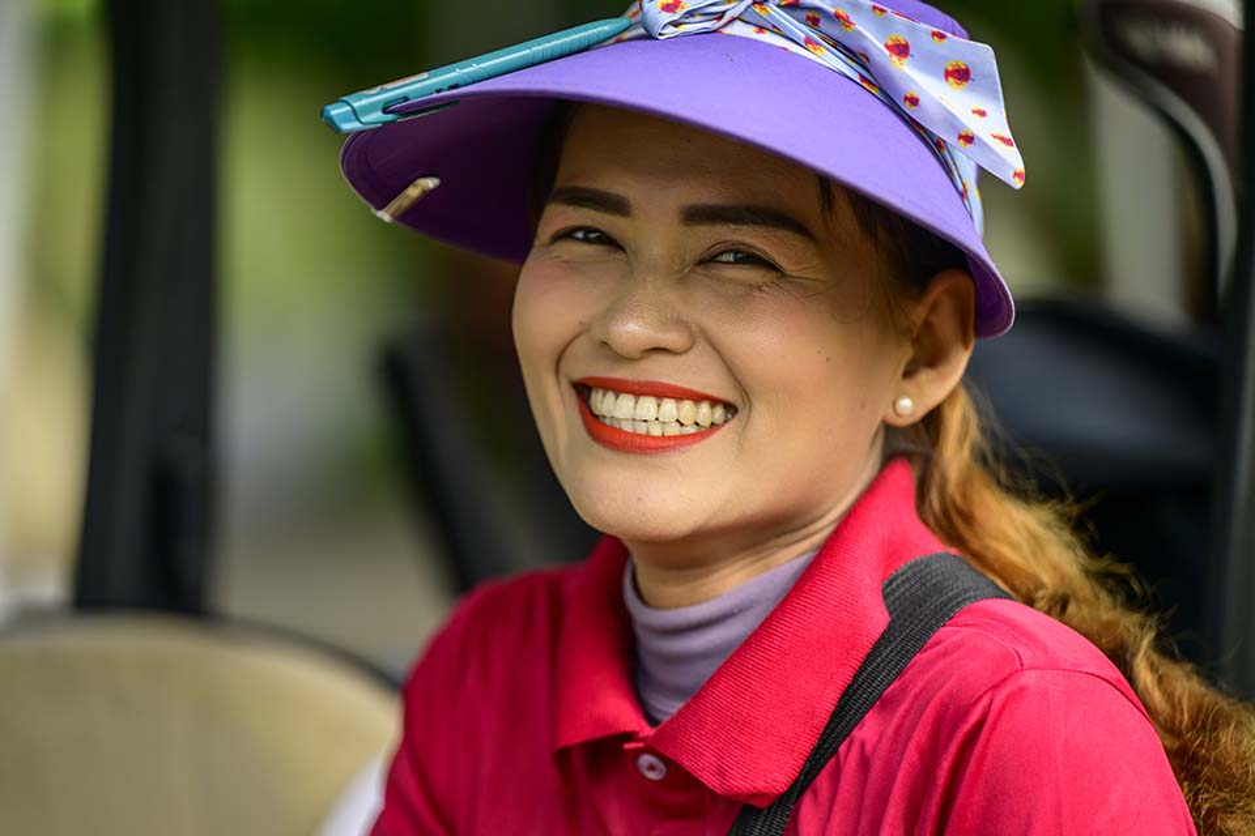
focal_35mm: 200
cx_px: 628
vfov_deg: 6.9
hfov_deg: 10.3
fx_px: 6972
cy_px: 418
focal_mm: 200
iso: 220
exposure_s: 1/1600
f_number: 2.8
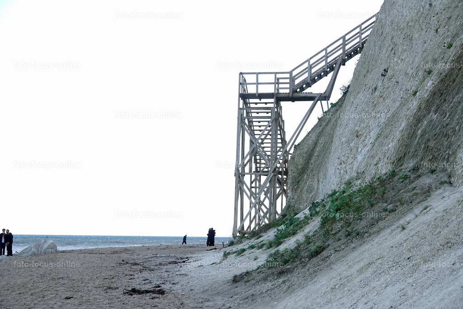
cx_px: 232
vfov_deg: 18.4
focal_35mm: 74
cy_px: 154
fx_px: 952
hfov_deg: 27.3
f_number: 3.5
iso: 64
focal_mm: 27.24
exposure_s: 1/125
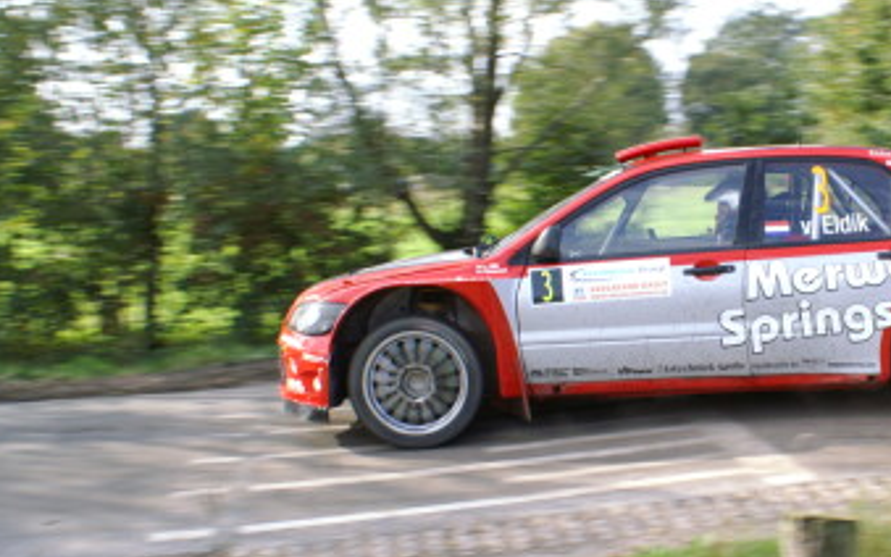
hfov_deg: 36.2
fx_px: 1311
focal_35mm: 54
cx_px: 723
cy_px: 288
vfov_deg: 24.0
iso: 400
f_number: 10
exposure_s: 1/160
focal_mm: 20
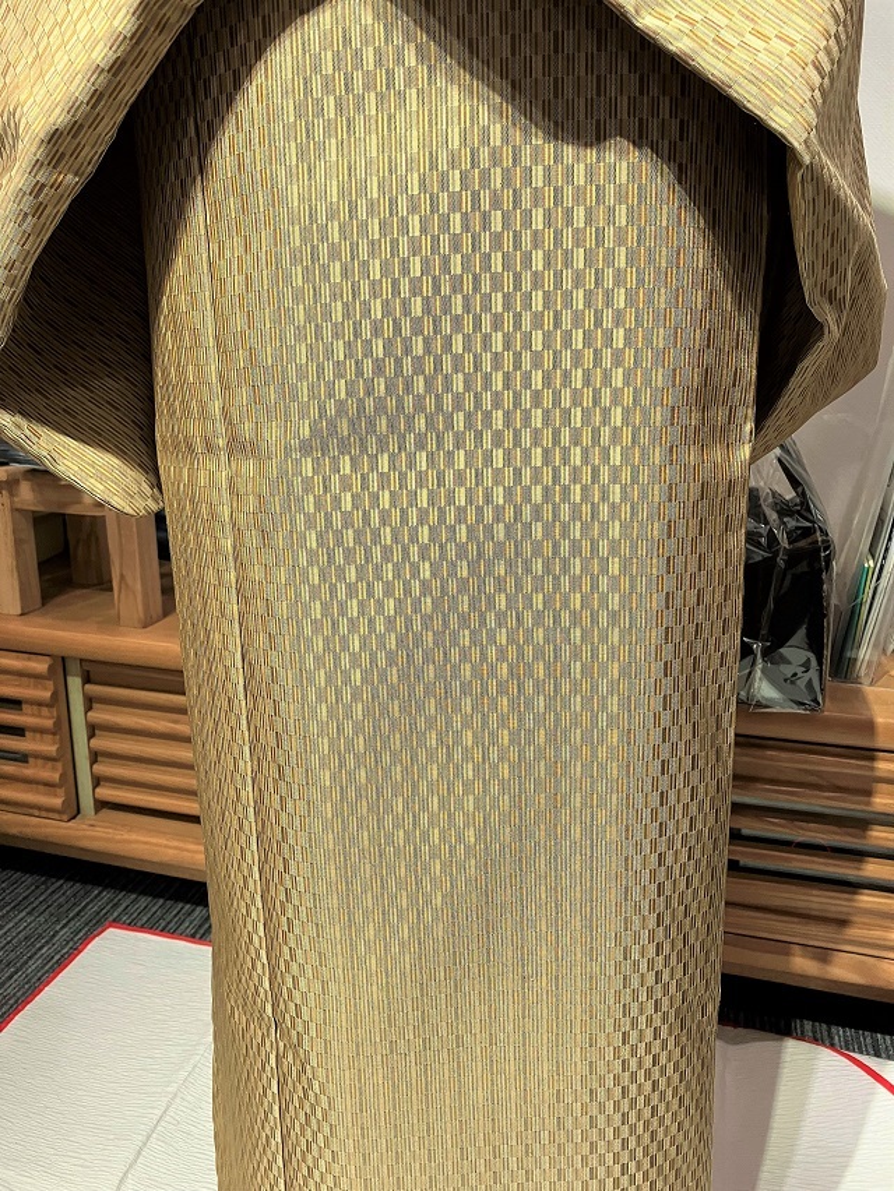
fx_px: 964
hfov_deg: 49.8
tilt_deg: -14.3
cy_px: 596
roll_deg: -0.9
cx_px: 447
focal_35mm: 28
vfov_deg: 63.4
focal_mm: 3.99
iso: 80
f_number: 1.8
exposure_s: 1/68
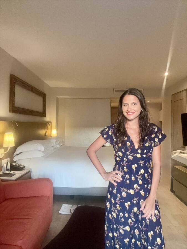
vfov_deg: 73.9
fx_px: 166
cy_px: 124
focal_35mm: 23
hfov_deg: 58.9
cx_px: 94
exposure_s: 1/60
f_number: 1.9
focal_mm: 2.69
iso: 160
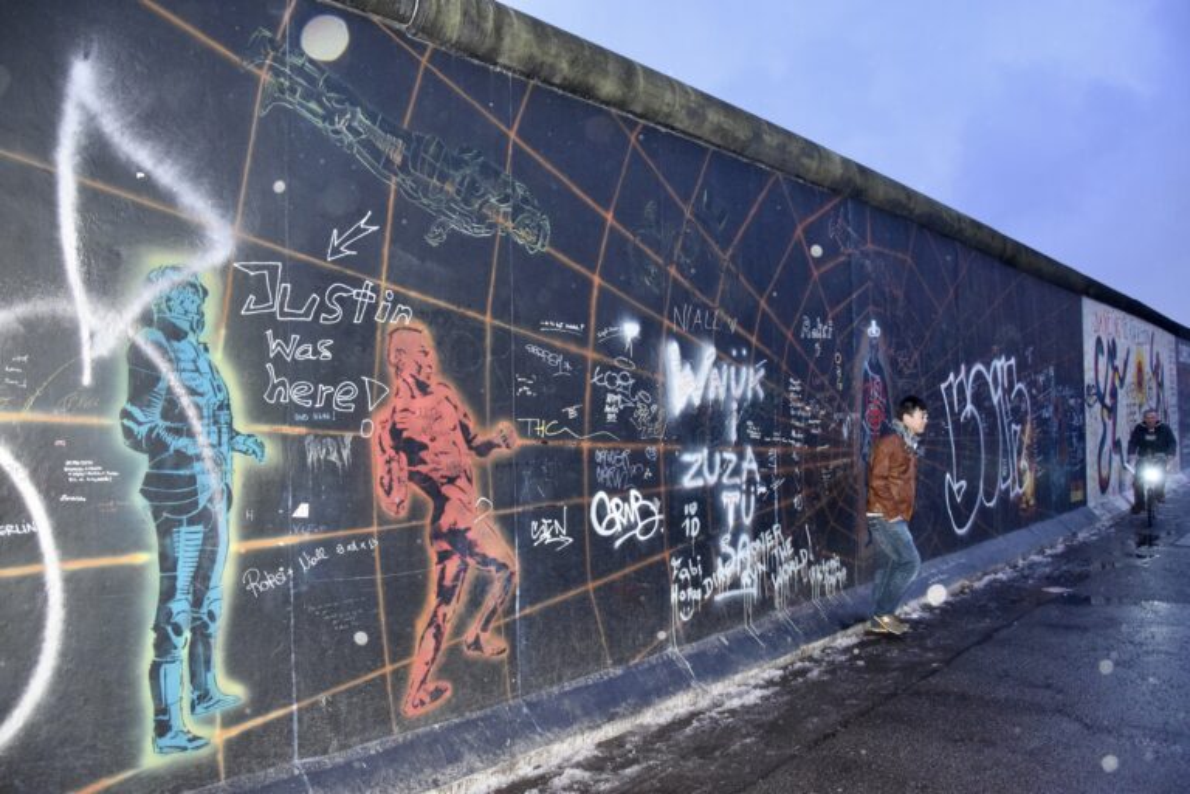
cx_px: 595
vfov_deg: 47.9
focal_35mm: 27
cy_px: 397
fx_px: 892
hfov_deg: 67.4
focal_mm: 18
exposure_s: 1/60
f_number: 3.5
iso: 3200
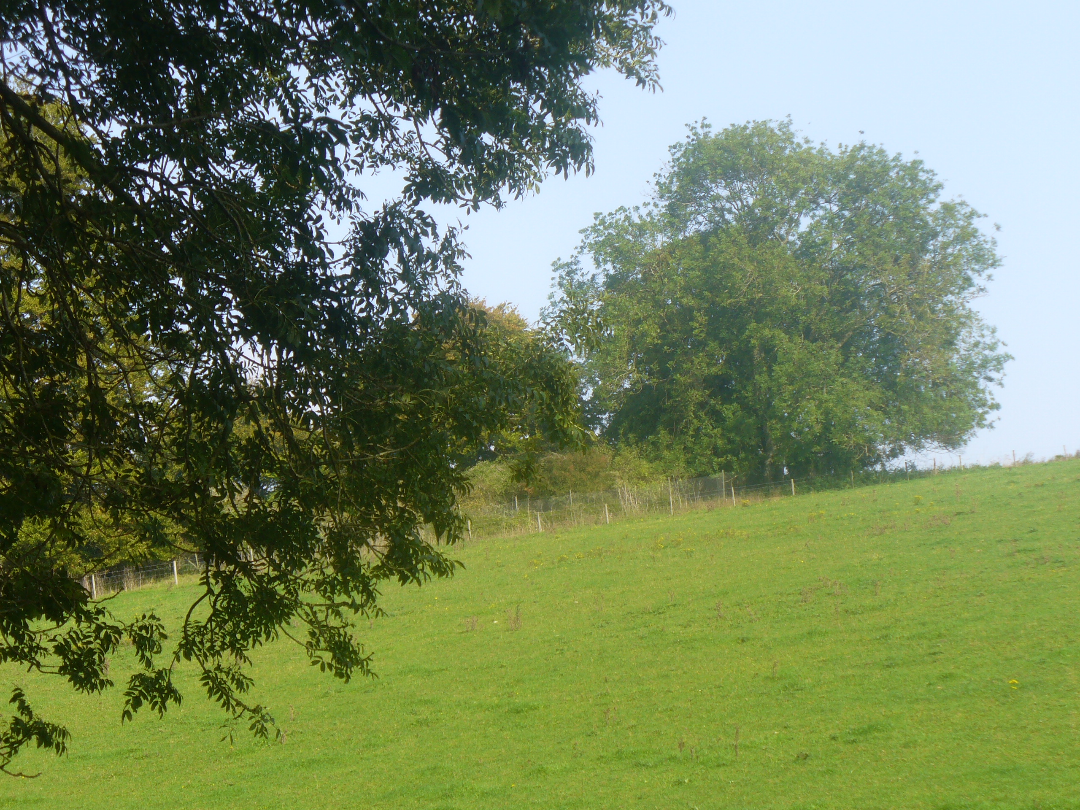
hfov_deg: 17.7
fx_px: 3463
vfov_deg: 13.3
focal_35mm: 111
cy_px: 405
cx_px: 540
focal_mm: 18.3
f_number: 3.6
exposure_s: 1/500
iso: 80
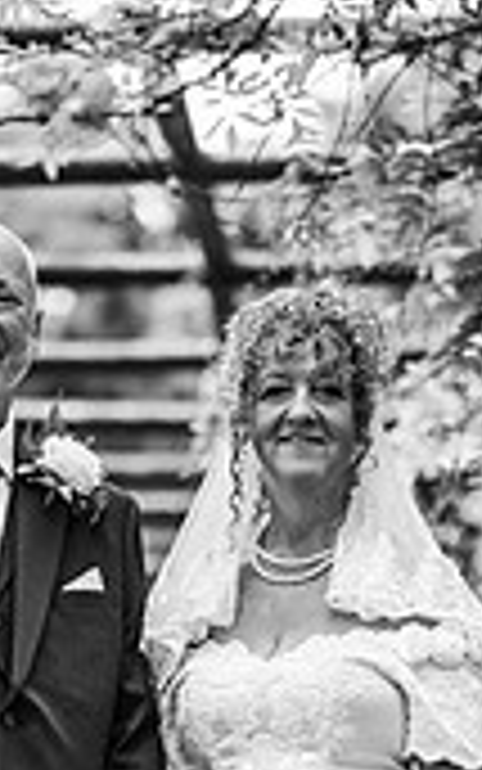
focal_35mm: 228
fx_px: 4788
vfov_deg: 9.1
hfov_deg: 5.8
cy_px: 964
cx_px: 191
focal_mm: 85
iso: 100
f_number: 2
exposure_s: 1/2000
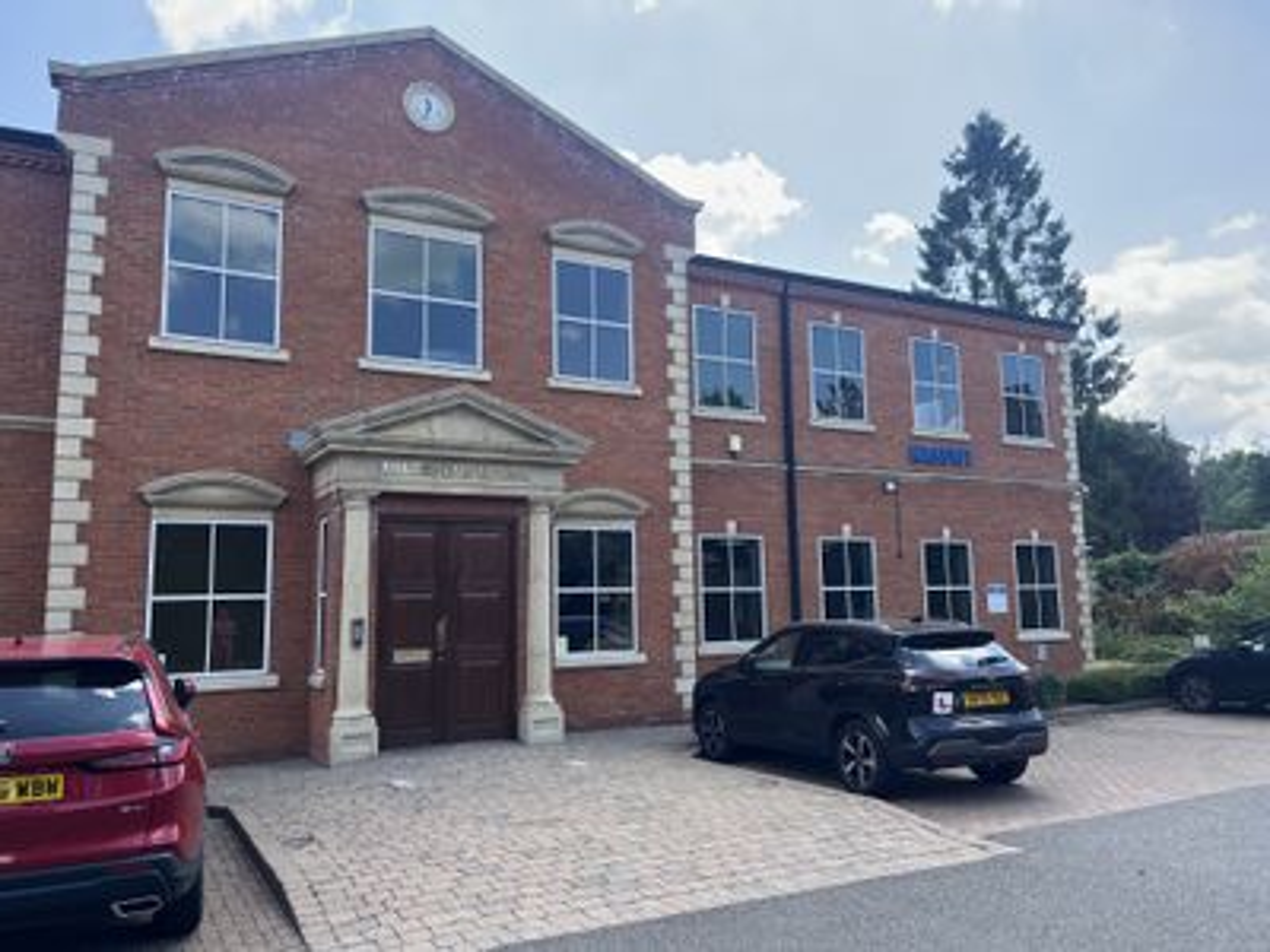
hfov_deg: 67.3
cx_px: 635
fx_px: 954
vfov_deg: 53.1
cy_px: 476
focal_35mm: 26
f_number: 1.6
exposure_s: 1/951
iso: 50
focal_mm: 5.1
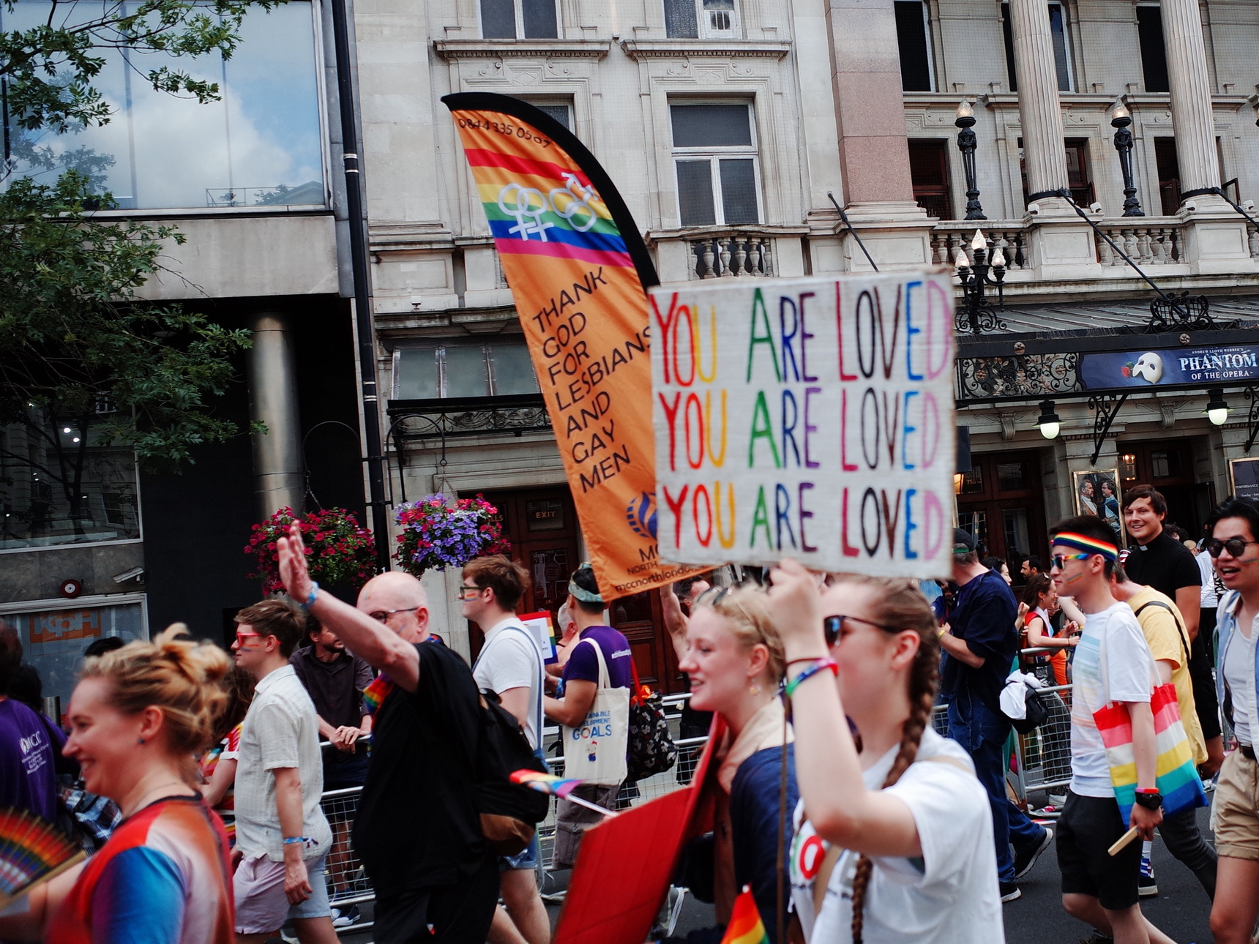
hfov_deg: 45.8
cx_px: 872
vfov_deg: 36.0
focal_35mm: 40
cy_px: 471
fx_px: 1455
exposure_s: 1/400
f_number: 2.8
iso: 200
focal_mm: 18.3
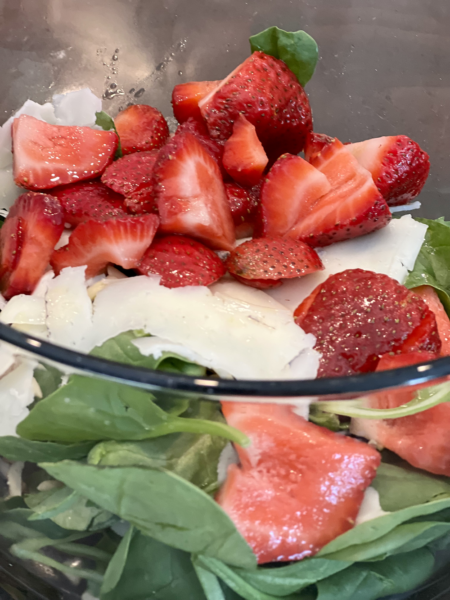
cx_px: 225
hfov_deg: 19.1
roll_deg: -3.1
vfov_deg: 25.3
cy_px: 300
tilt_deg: -44.2
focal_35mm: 77
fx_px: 1334
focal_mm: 9
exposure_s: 1/40
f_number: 2.8
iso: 250
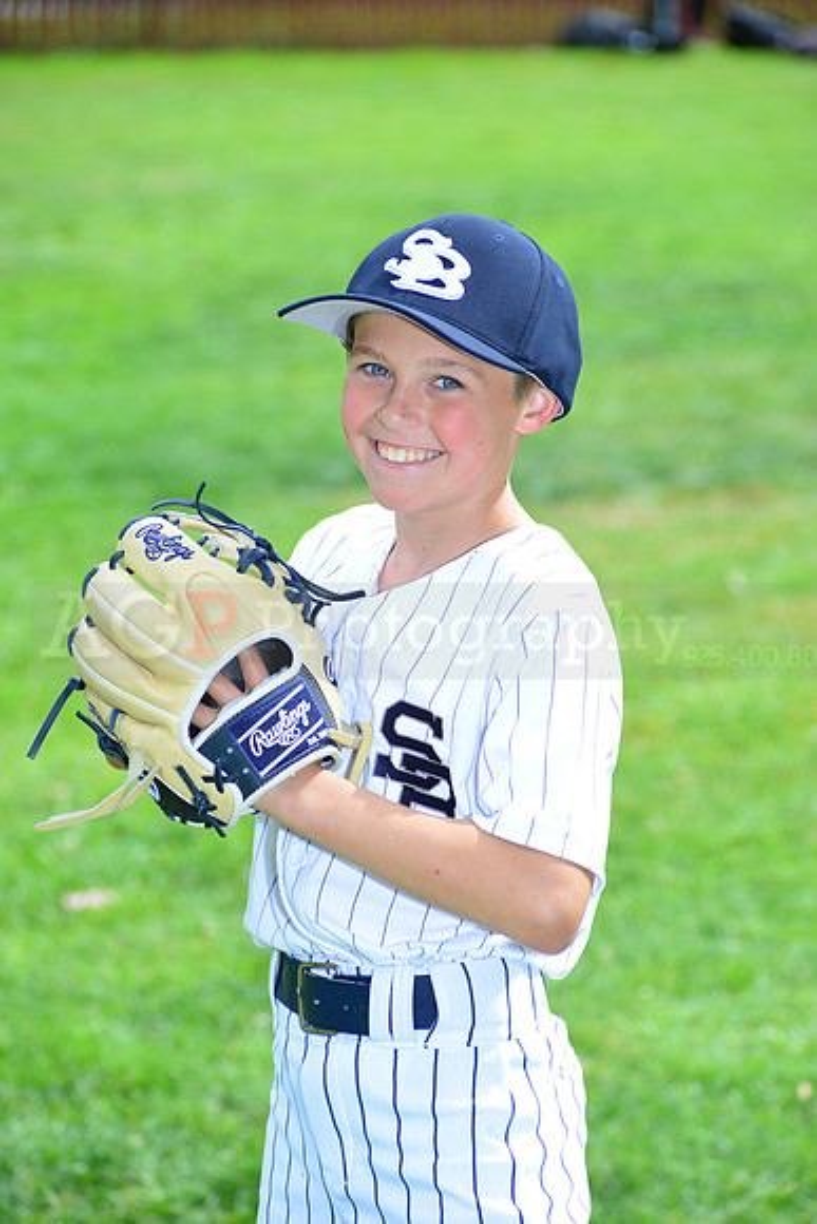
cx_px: 408
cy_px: 612
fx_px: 5783
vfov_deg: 12.1
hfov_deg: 8.1
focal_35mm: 170
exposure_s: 1/200
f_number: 8
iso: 200
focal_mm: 170
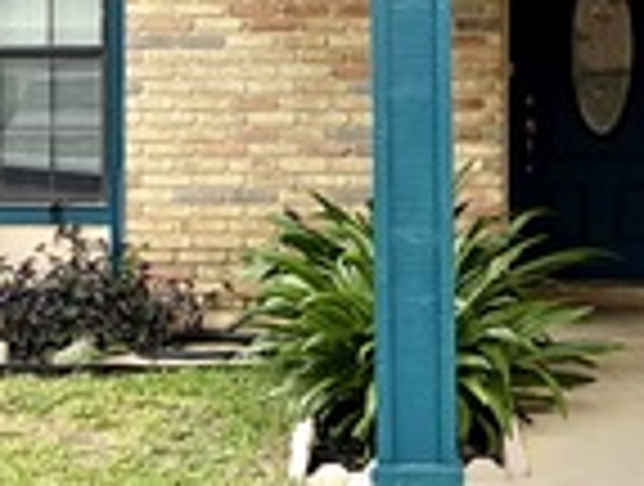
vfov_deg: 12.8
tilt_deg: -1.1
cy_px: 126
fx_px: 2164
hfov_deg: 16.9
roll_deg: -0.3
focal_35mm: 116
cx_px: 387
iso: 50
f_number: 1.6
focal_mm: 5.96
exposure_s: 1/1751
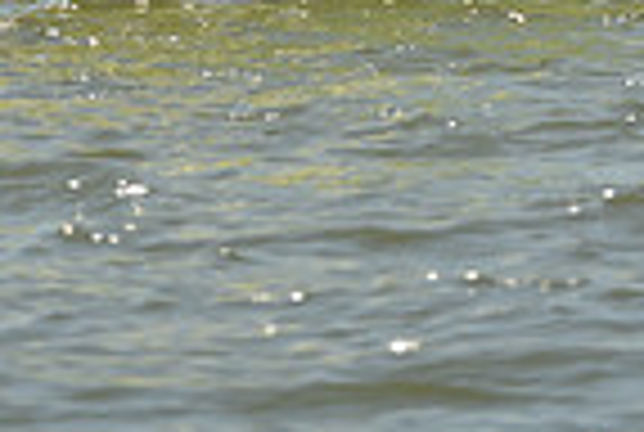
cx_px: 151
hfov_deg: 2.0
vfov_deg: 1.3
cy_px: -864
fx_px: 18858
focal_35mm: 1052
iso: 200
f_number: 7.1
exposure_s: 1/1250
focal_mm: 260
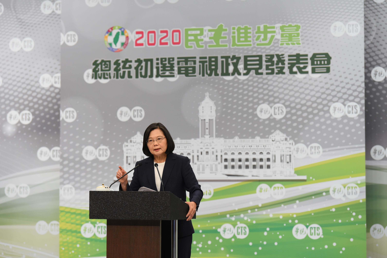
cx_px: 194
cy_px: 129
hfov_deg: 15.2
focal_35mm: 135
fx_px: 1452
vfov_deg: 10.2
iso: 1600
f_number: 4
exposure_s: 1/320
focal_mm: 135
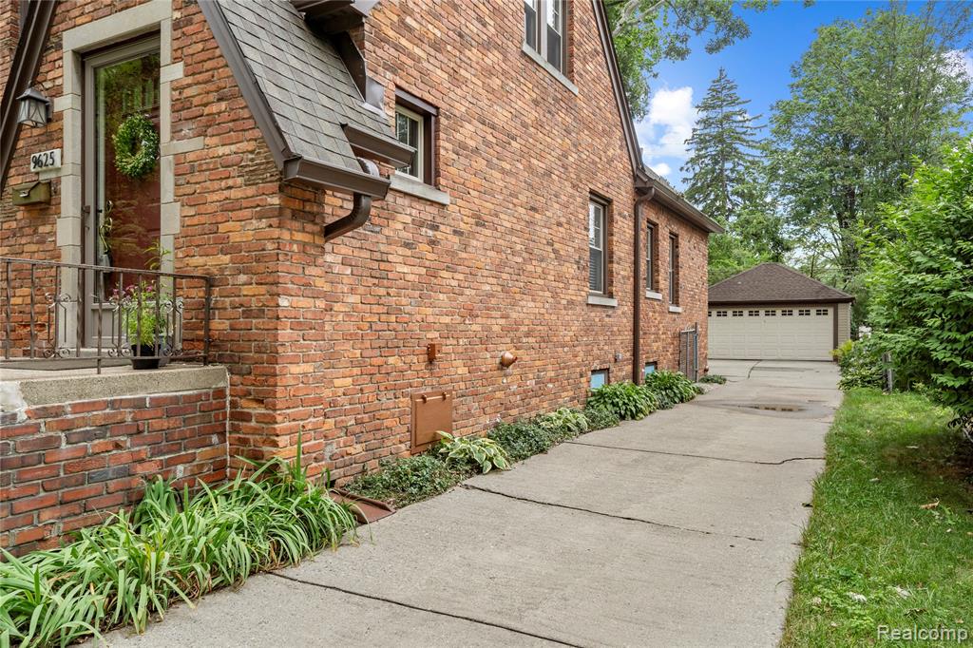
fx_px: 648
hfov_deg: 73.8
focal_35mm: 24
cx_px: 486
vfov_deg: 53.1
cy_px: 324
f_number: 8
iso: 250
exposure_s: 1/80
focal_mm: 24
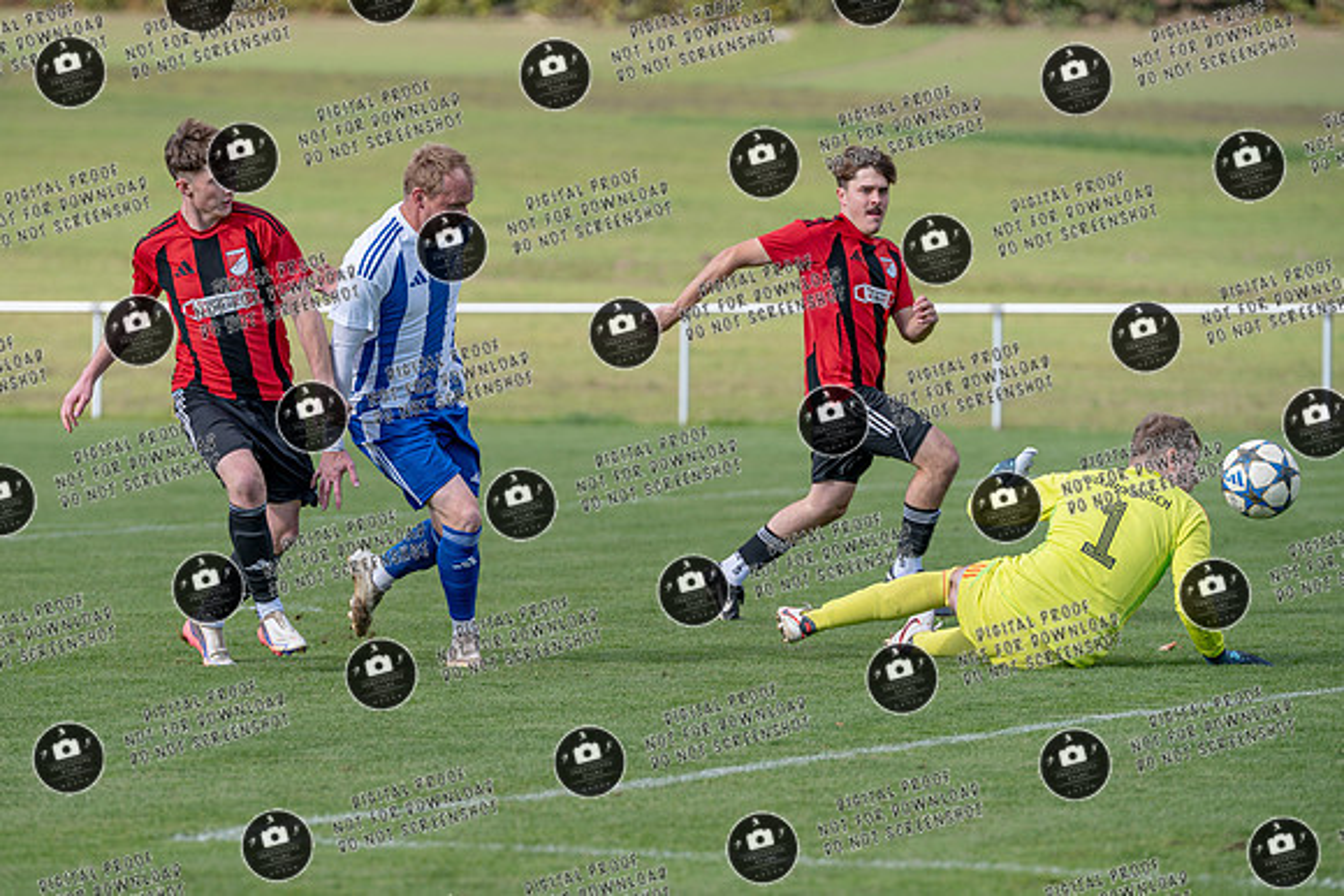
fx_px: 6952
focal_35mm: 186
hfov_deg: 11.0
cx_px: 580
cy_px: 495
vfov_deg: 7.4
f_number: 3.5
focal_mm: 160
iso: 200
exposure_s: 1/1600
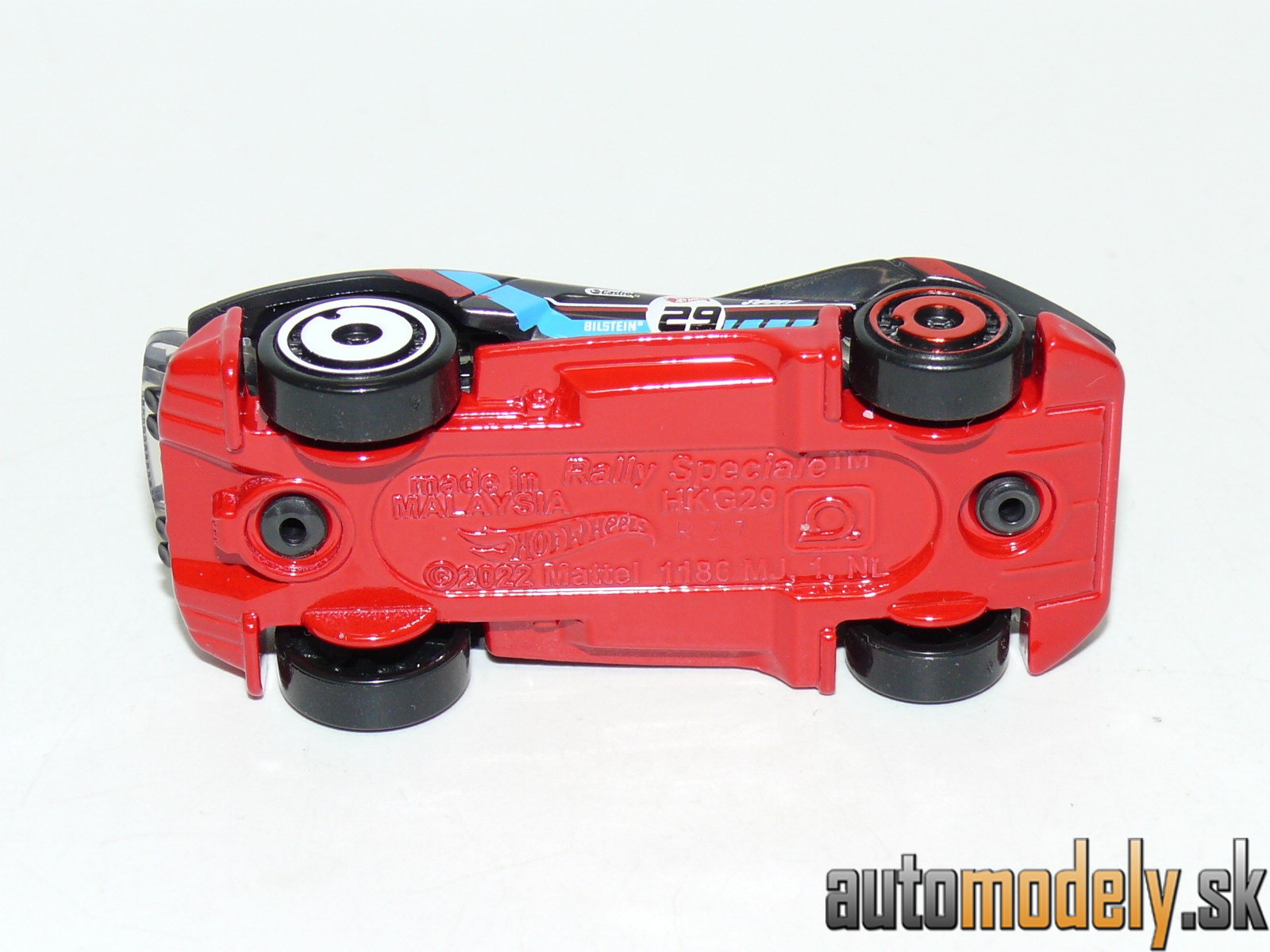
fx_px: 3742
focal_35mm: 102
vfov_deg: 14.5
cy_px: 476
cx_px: 635
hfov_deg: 19.3
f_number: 4
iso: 100
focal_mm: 13.3
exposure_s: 1/30
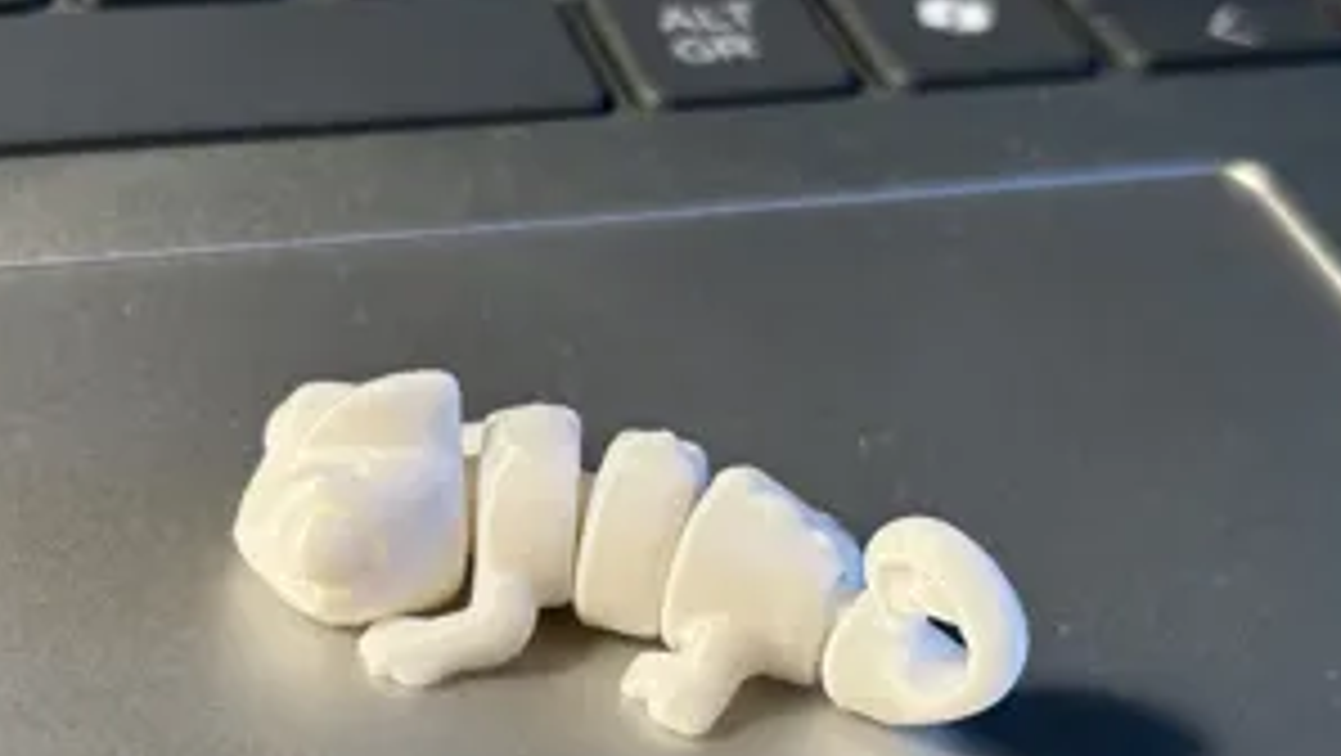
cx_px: 531
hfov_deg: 27.8
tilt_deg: -32.2
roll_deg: -0.9
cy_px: 616
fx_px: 2704
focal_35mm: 76
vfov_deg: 15.8
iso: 25
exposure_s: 1/50
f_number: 1.6
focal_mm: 5.96
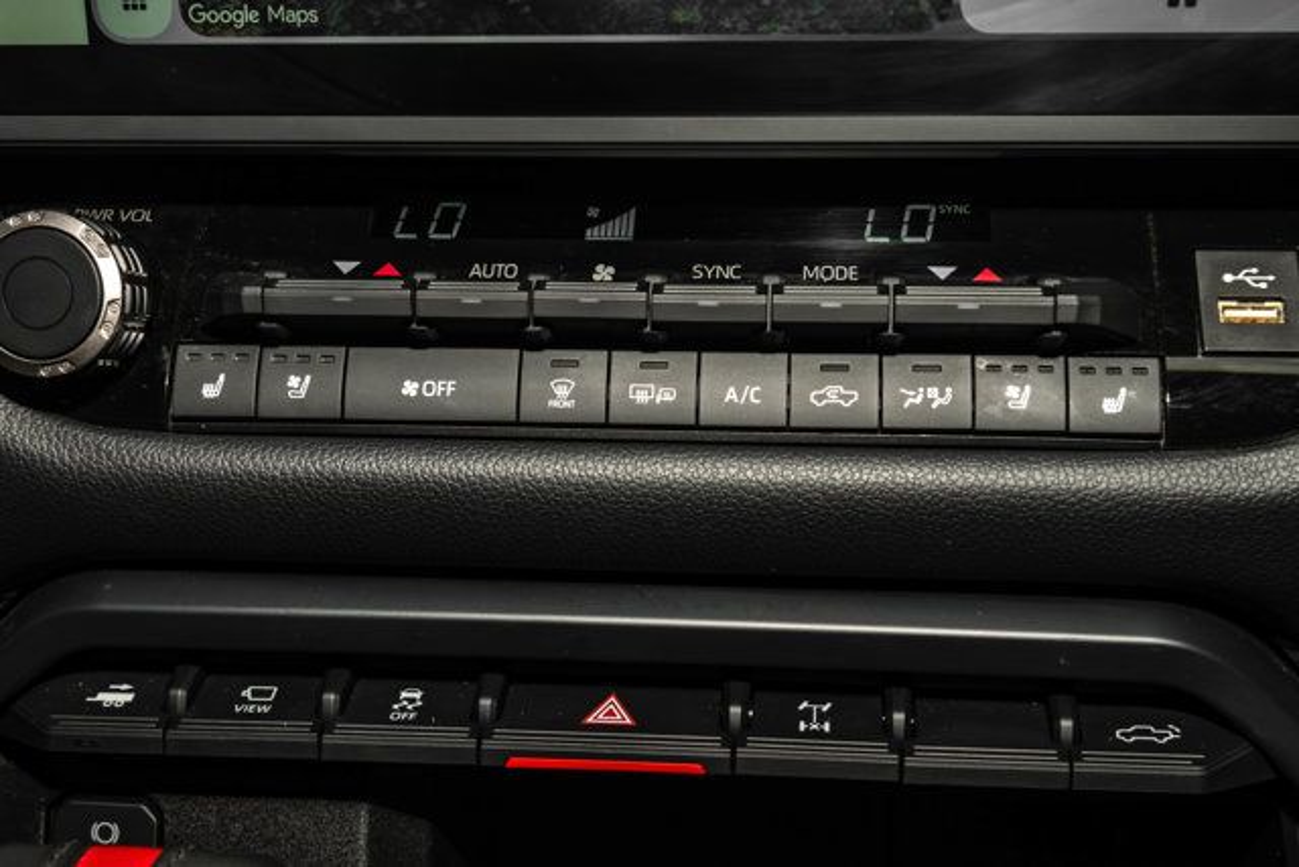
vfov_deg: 29.0
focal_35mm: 46
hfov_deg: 42.4
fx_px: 1673
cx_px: 650
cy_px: 434
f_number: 10
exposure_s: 1/200
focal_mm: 42
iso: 800
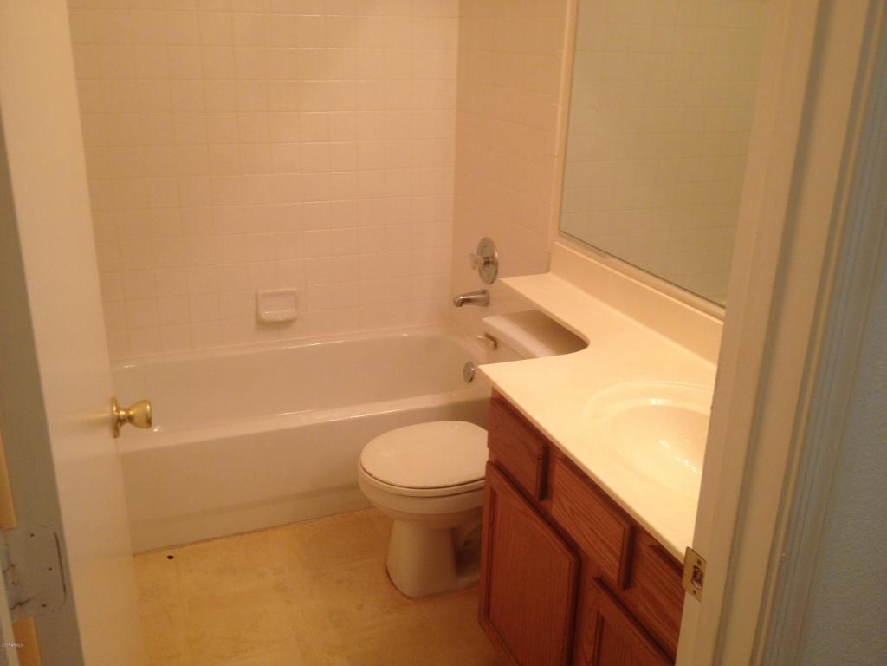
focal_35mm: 35
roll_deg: -4.2
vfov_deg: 40.7
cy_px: 333
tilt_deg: -21.7
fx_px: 897
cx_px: 444
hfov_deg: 52.6
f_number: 2.4
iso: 64
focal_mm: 4.28
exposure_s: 1/20
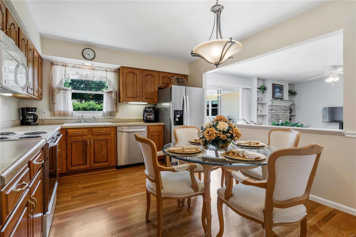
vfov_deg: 70.7
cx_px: 178
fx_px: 167
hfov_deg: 93.6
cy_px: 118
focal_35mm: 17
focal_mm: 16.9
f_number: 6.3
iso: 500
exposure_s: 1/125
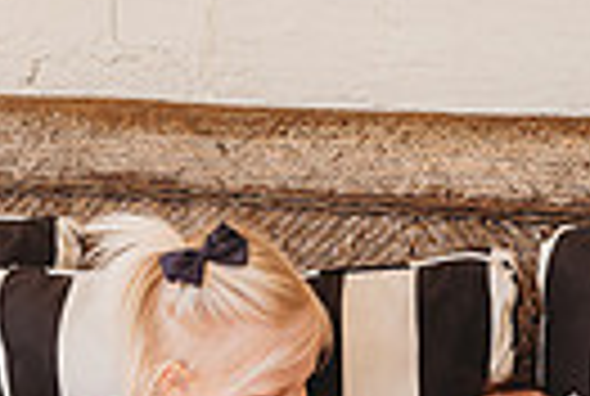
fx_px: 1741
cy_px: 583
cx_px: 131
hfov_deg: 19.1
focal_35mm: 106
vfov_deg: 12.4
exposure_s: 1/100
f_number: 4.5
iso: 400
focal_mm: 24
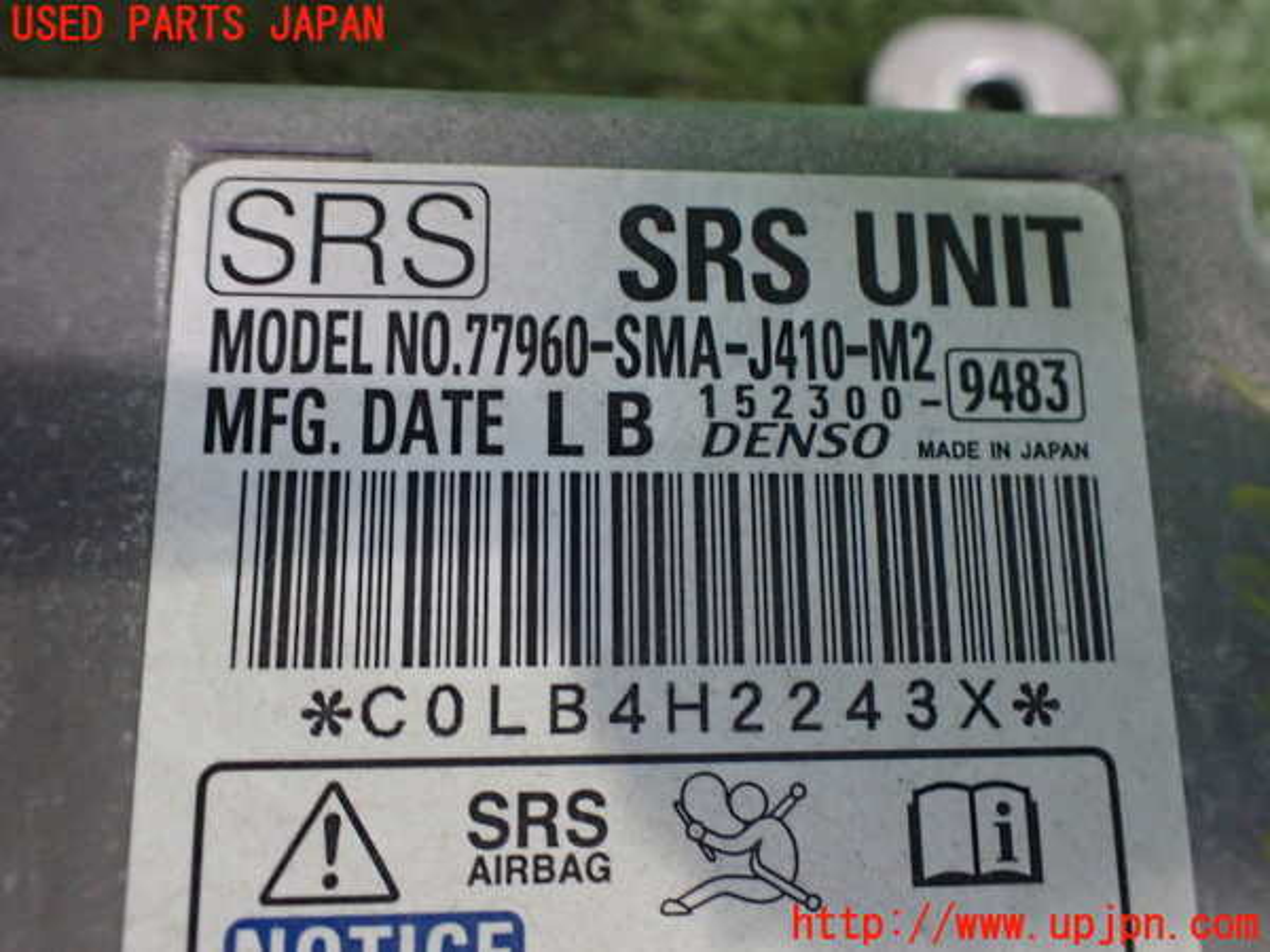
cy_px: 476
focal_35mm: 30
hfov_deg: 60.0
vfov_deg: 46.8
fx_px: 1101
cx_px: 635
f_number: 2.3
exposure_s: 1/125
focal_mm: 5.4
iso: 800
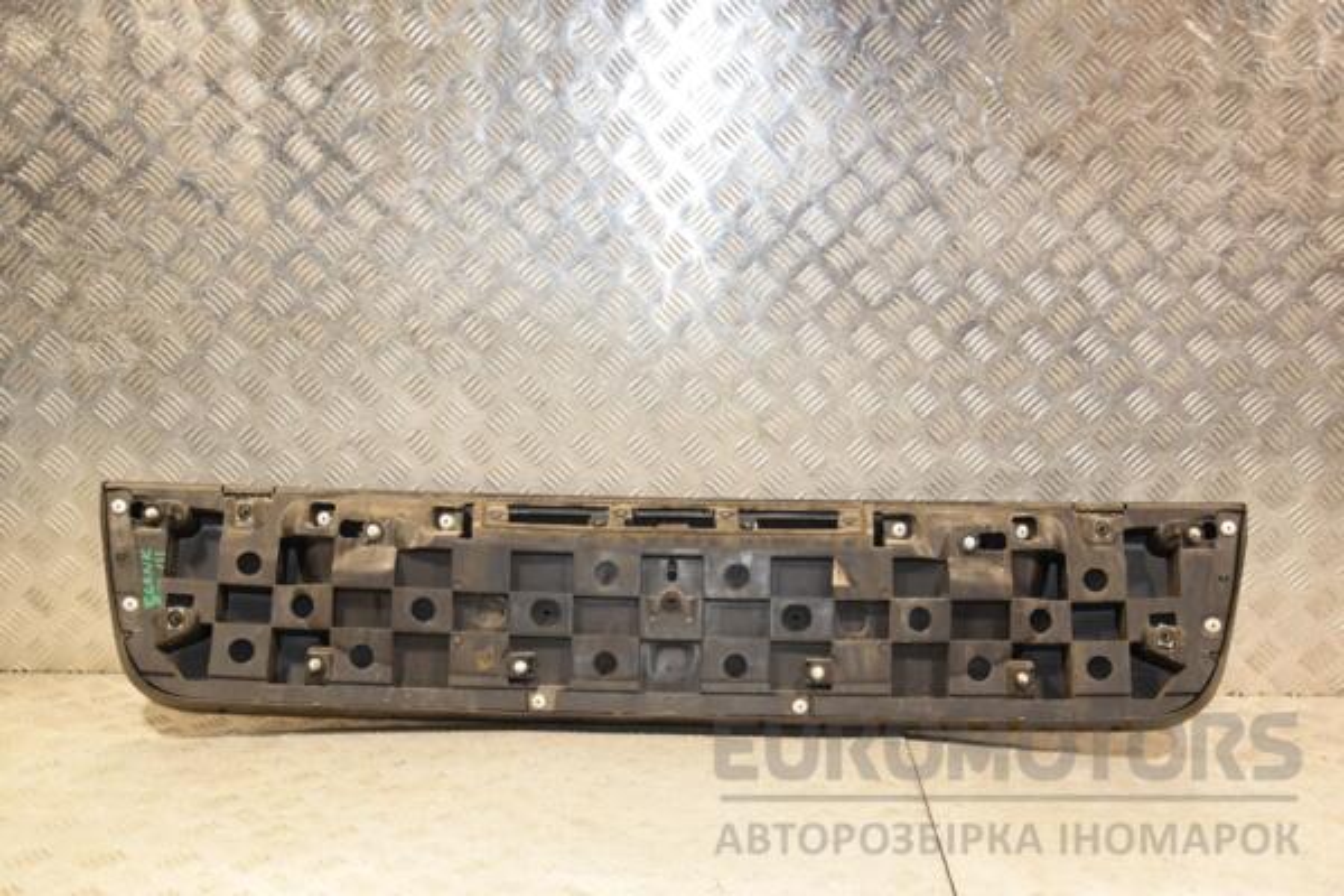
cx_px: 672
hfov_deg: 43.6
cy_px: 448
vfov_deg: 29.9
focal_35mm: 45
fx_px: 1680
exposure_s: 1/200
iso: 800
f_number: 5
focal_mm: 30
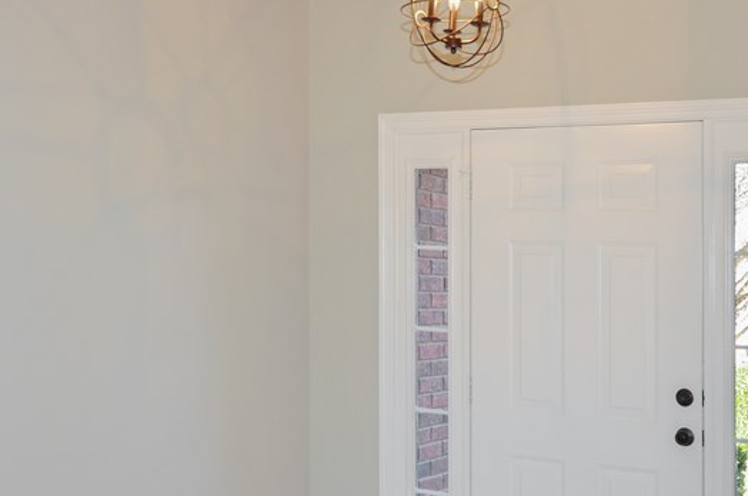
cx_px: 412
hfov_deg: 37.5
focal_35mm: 53
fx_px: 1100
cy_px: 271
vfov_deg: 25.4
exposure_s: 1/80
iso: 200
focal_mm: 17
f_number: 4.2
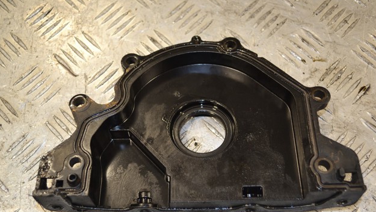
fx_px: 449
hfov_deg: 45.5
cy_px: 125
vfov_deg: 26.5
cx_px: 188
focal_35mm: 45
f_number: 4.5
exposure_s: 1/125
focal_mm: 28
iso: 320
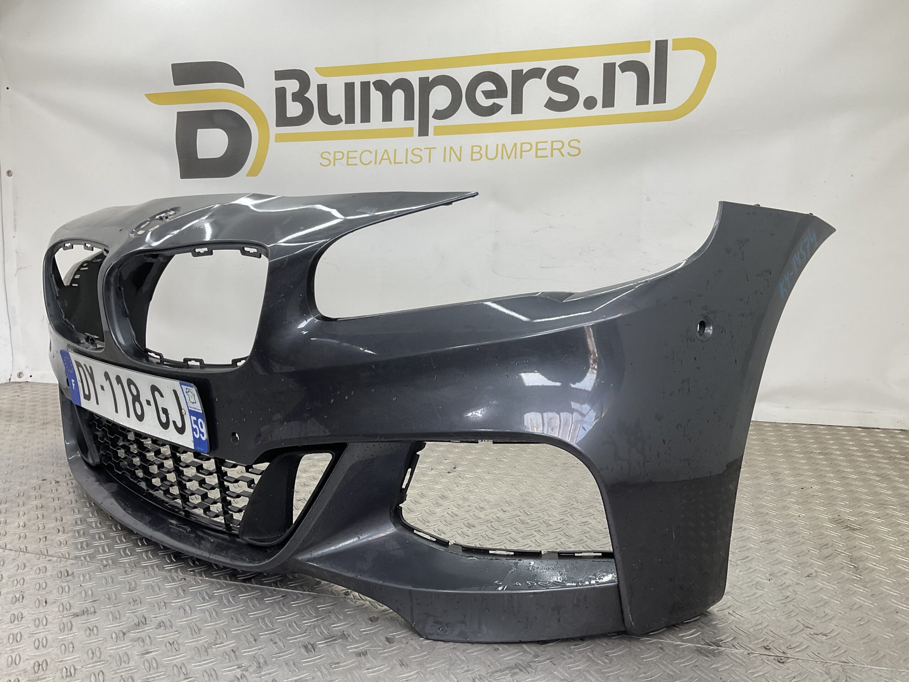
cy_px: 341
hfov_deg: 61.7
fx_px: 762
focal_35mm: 29
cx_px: 454
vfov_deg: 48.2
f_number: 1.8
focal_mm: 3
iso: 20
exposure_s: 1/120
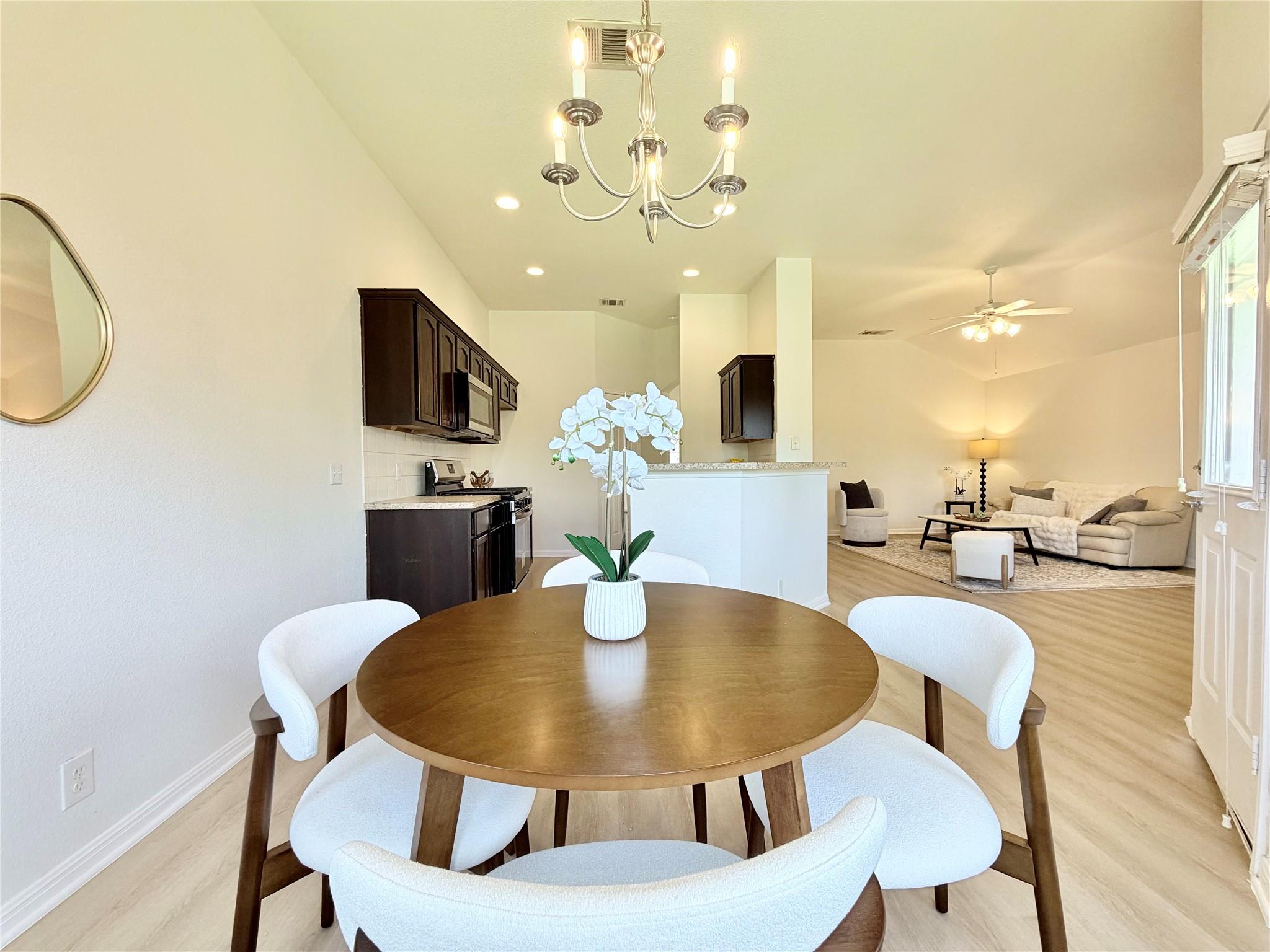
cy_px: 476
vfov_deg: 85.7
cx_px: 635
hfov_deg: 102.1
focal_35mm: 14
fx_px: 514
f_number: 2.2
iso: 125
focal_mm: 2.22
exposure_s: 1/120
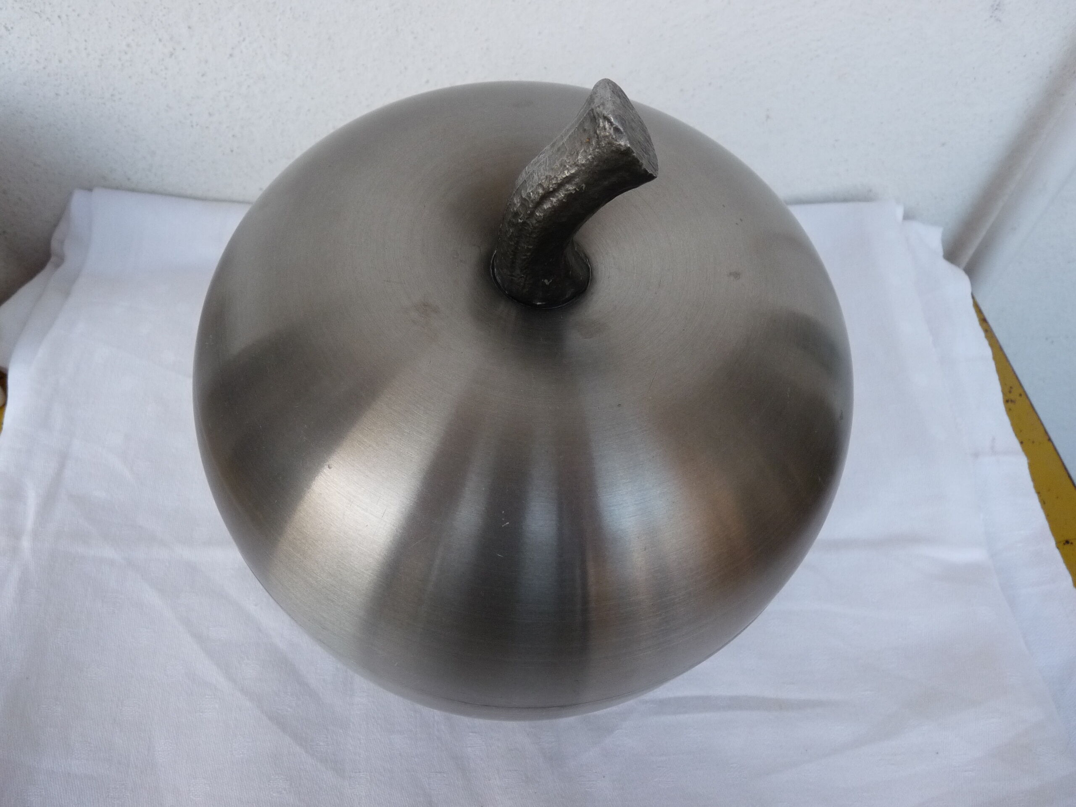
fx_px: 839
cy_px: 404
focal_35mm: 27
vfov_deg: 51.4
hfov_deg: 65.3
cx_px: 538
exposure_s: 1/30
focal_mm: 4.8
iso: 200
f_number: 2.8
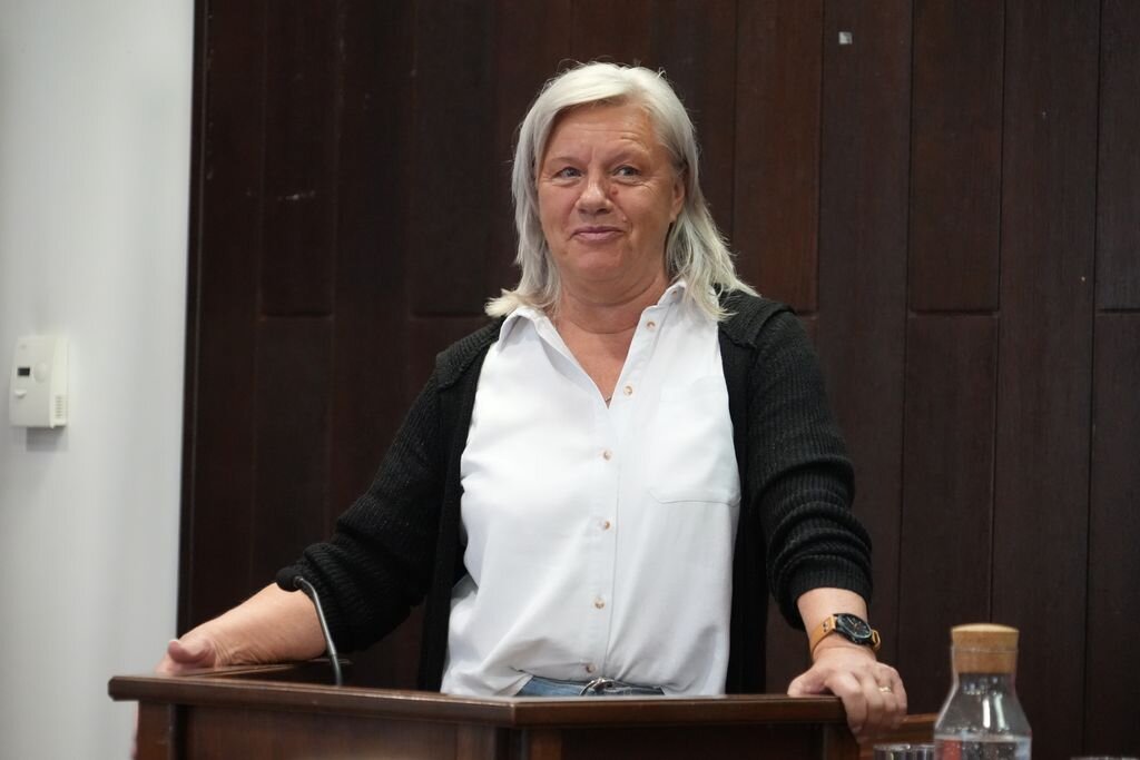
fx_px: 4814
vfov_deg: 9.0
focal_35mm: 152
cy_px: 380
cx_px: 570
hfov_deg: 13.5
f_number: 6.3
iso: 10000
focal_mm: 152
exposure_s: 1/160
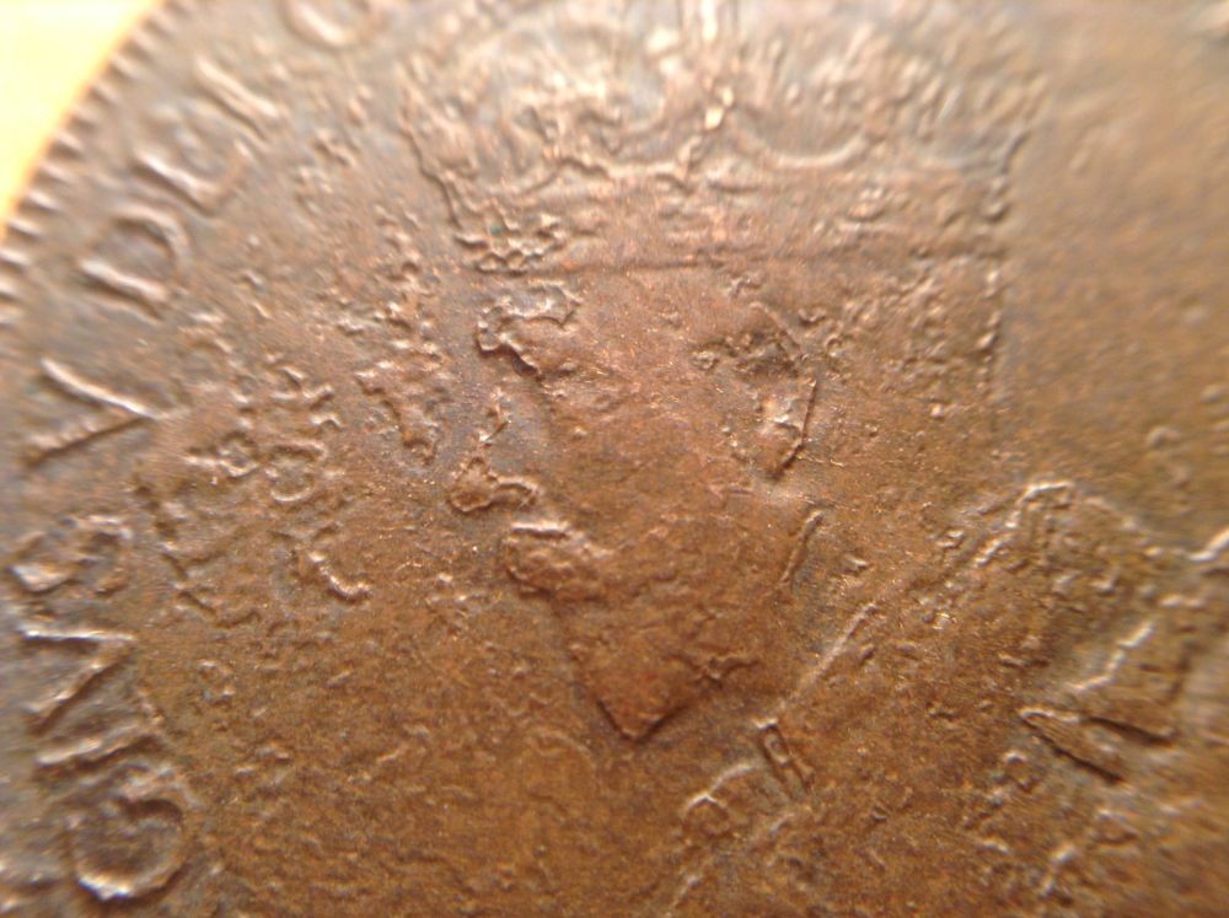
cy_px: 459
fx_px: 1170
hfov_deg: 55.4
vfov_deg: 42.8
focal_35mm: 33
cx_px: 614
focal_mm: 3.3
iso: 32
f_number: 2.4
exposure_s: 1/33
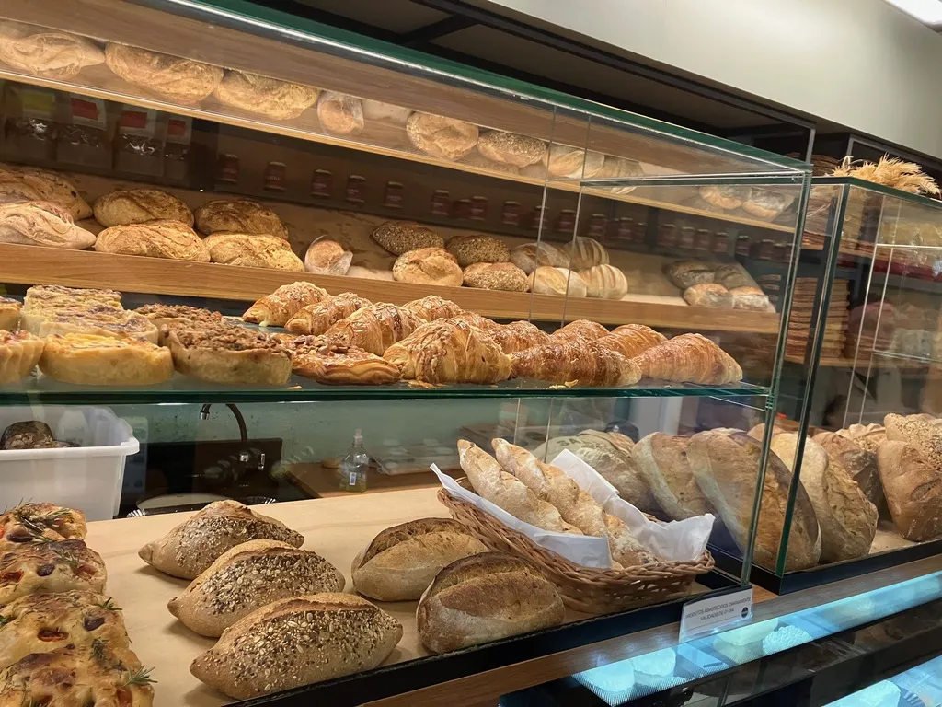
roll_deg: -6.8
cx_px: 471
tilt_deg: -6.3
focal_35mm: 28
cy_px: 354
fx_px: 762
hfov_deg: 63.4
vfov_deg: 49.7
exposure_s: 1/60
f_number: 1.8
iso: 250
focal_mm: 3.99
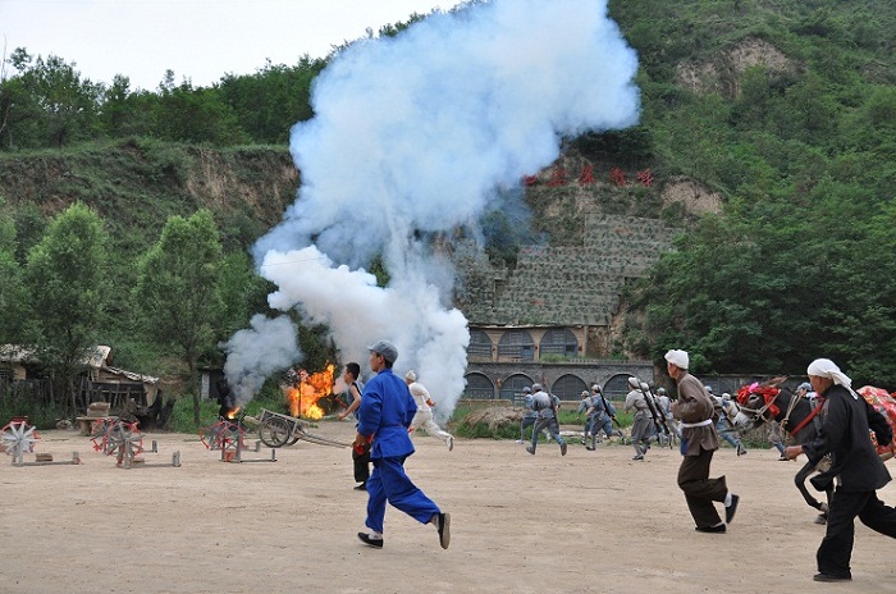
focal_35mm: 36
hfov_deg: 53.2
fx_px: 894
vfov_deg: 36.7
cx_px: 448
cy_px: 297
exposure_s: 1/1250
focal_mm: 24
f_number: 4.5
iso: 500
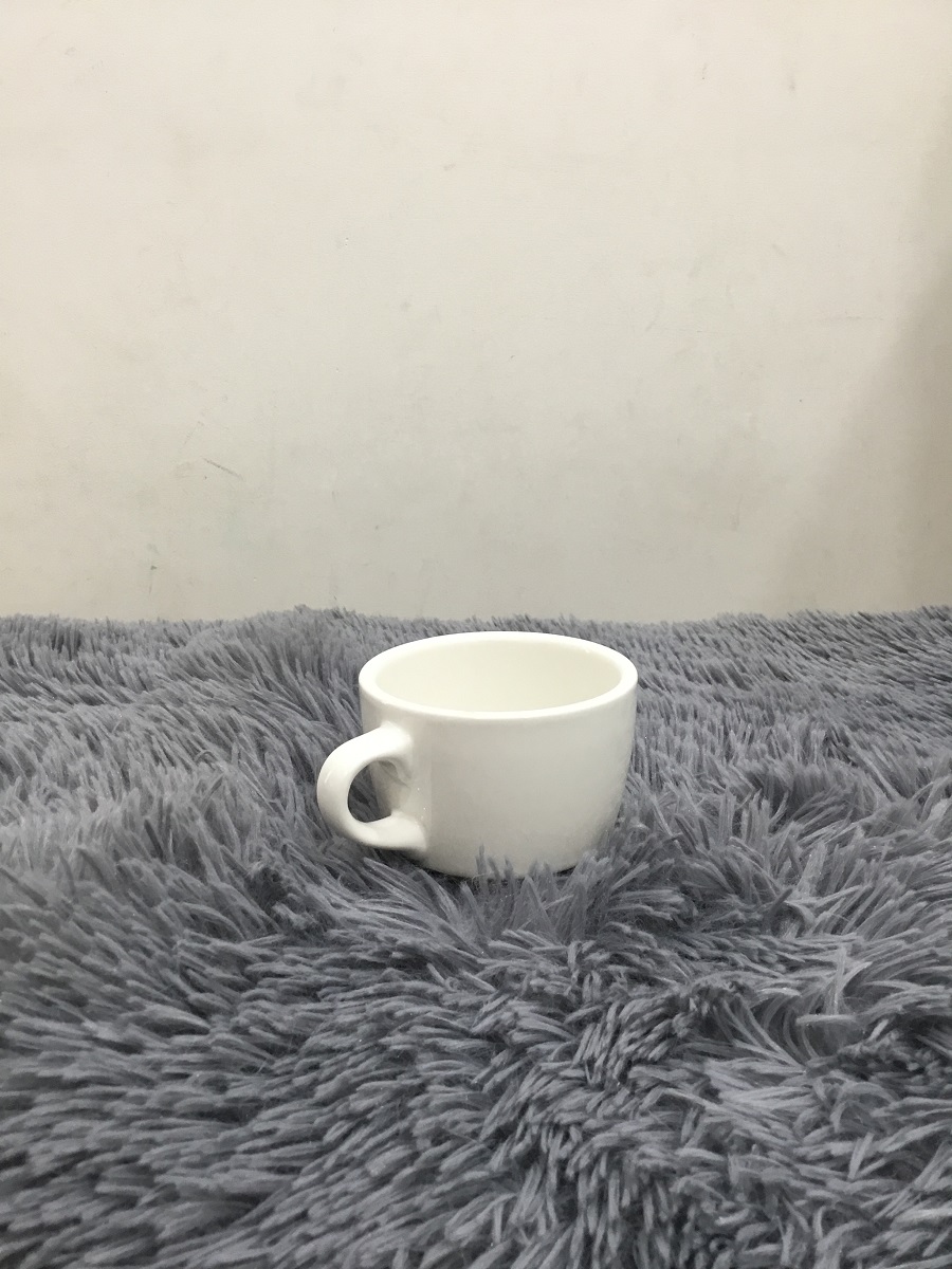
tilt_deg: -15.0
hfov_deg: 45.4
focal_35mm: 31
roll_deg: +0.8
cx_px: 476
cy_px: 634
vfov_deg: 58.4
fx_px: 1137
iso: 100
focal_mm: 3.3
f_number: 2.4
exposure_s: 1/33
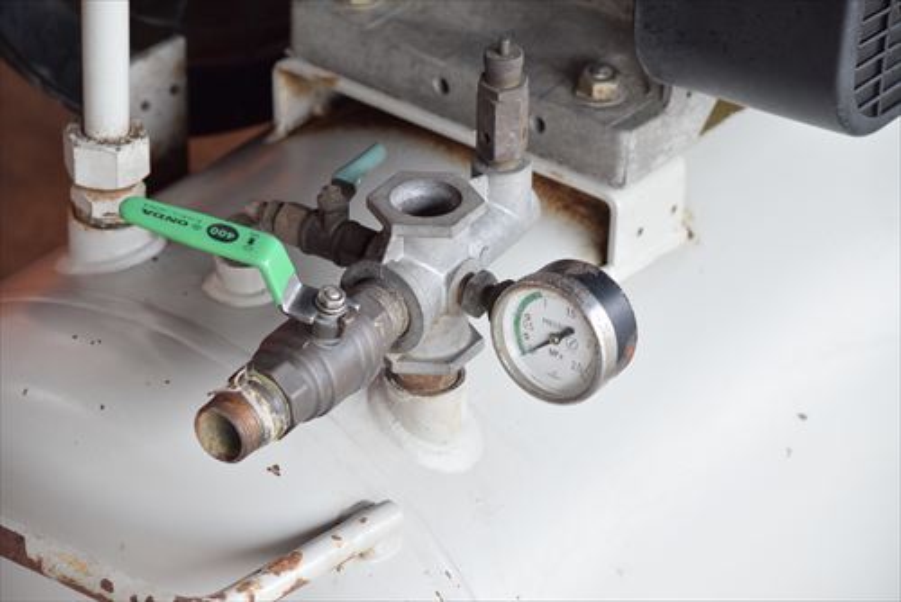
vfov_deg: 9.3
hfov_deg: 14.0
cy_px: 301
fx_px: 3681
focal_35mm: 147
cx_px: 450
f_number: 6.3
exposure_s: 1/160
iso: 1250
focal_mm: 98
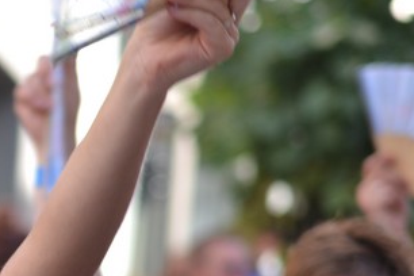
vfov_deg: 3.4
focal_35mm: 402
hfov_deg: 5.1
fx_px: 4623
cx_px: -276
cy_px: 264
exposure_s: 1/200
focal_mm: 80
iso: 100
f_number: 2.8
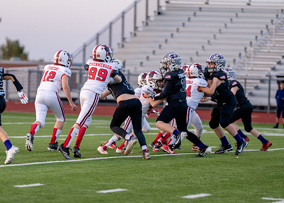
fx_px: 1975
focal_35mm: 245
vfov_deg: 5.9
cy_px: 118
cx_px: 118
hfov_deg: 8.2
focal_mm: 200
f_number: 2.8
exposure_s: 1/1250
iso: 500
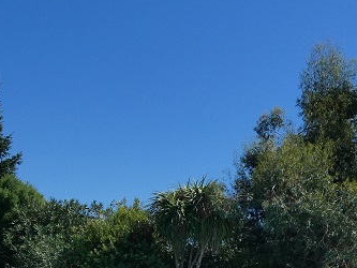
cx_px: 150
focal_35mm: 48
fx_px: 495
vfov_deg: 27.6
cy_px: 298
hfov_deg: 39.5
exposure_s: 1/1000
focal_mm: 3.6
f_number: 4.5
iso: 80
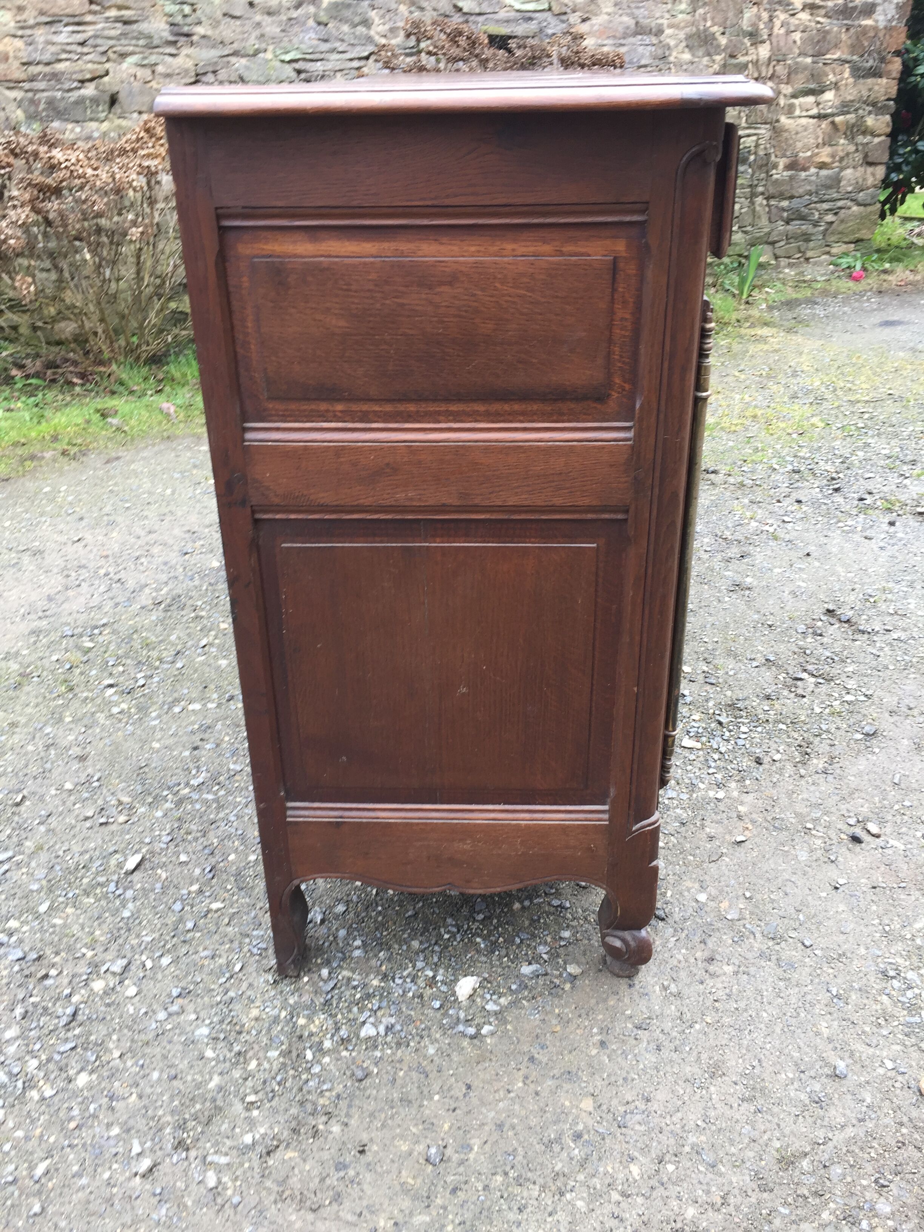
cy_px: 616
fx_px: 1032
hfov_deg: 48.2
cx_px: 462
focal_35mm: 29
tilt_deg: -27.0
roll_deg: +0.9
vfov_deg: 61.7
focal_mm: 4.15
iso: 32
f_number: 2.2
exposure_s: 1/50
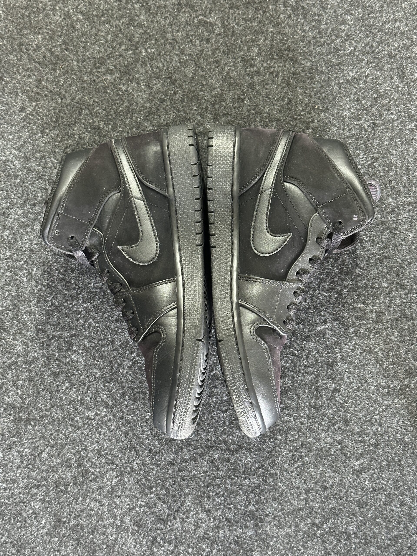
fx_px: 771
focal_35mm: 48
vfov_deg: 39.7
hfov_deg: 30.3
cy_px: 278
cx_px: 208
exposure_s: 1/25
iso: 400
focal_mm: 6.86
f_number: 1.78
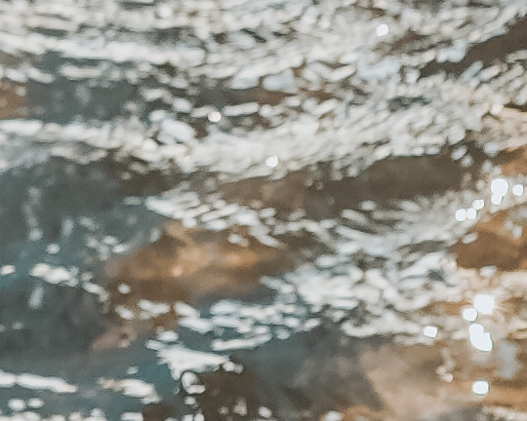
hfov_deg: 2.9
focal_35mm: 657
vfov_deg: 2.4
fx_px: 10247
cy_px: -256
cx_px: -912
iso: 100
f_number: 8
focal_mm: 55
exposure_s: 1/200
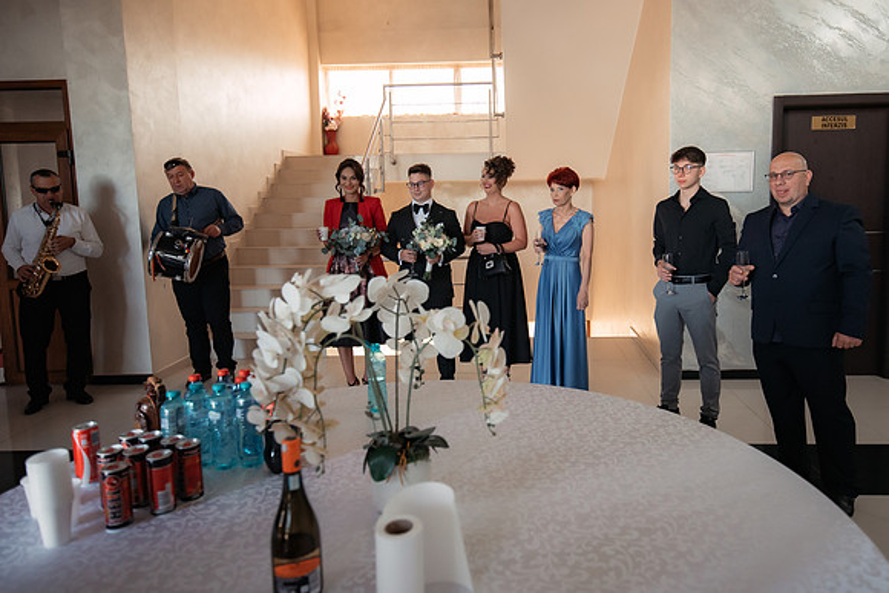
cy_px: 263
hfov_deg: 72.4
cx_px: 495
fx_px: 605
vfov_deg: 52.1
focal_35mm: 24
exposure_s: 1/250
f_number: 2.8
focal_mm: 22
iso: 1600
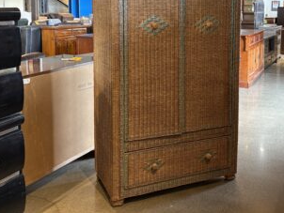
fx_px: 353
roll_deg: -0.6
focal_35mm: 43
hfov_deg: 43.7
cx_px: 166
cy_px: 46
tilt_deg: -5.2
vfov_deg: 32.8
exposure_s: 1/60
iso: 160
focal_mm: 5.96
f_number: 1.6
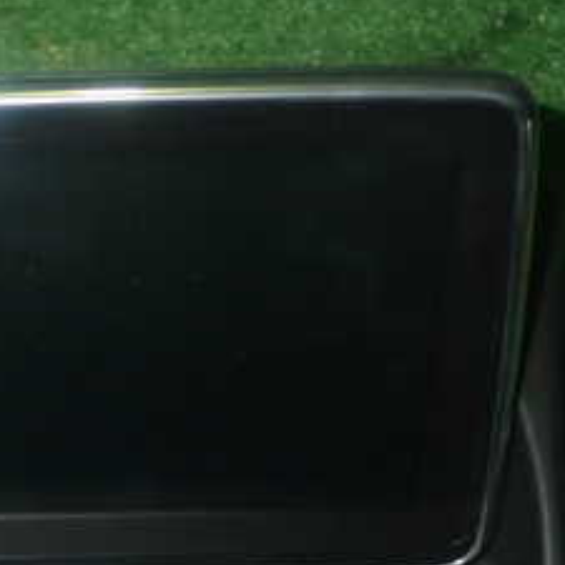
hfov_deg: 19.5
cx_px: -65
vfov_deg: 20.2
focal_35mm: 85
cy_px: 434
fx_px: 1570
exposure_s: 1/40
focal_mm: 6.37
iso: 800
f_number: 7.1
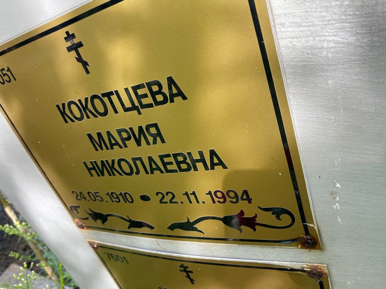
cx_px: 193
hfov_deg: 67.3
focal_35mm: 26
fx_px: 290
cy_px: 144
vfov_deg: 53.1
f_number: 1.8
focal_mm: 4.25
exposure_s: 1/124
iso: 32
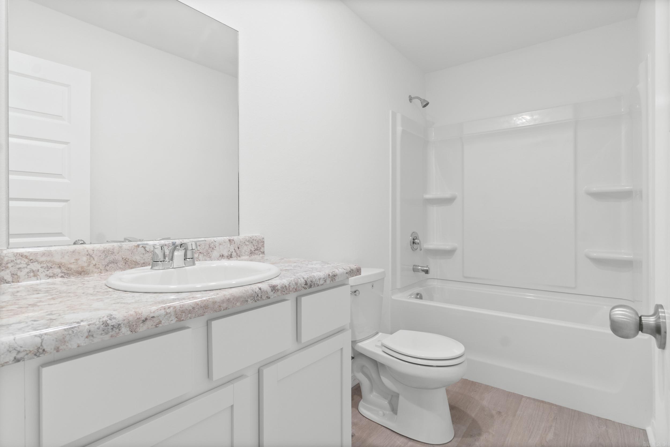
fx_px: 335
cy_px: 224
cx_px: 335
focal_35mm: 18
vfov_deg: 67.4
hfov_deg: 90.0
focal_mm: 12
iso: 250
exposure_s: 1/4
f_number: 9
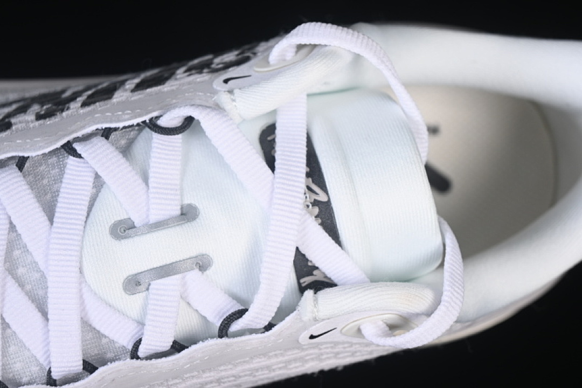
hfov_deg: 27.0
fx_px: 1212
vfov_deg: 18.2
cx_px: 291
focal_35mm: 75
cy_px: 194
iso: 160
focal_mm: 50
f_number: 7.1
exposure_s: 1/80
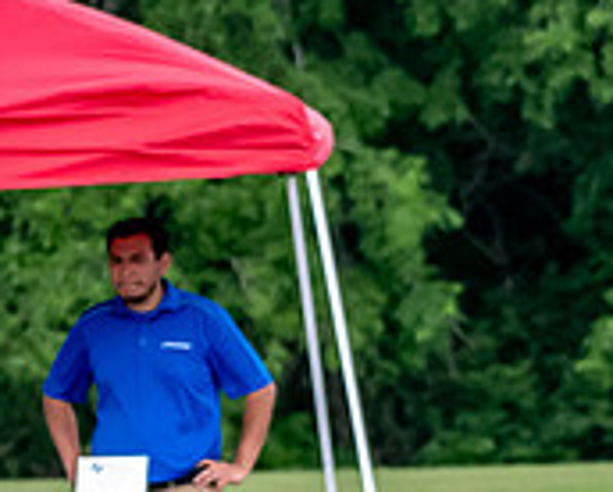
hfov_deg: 2.0
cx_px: -289
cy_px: 508
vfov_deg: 1.6
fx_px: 17219
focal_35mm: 948
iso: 2000
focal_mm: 200
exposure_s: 1/2000
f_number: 5.6
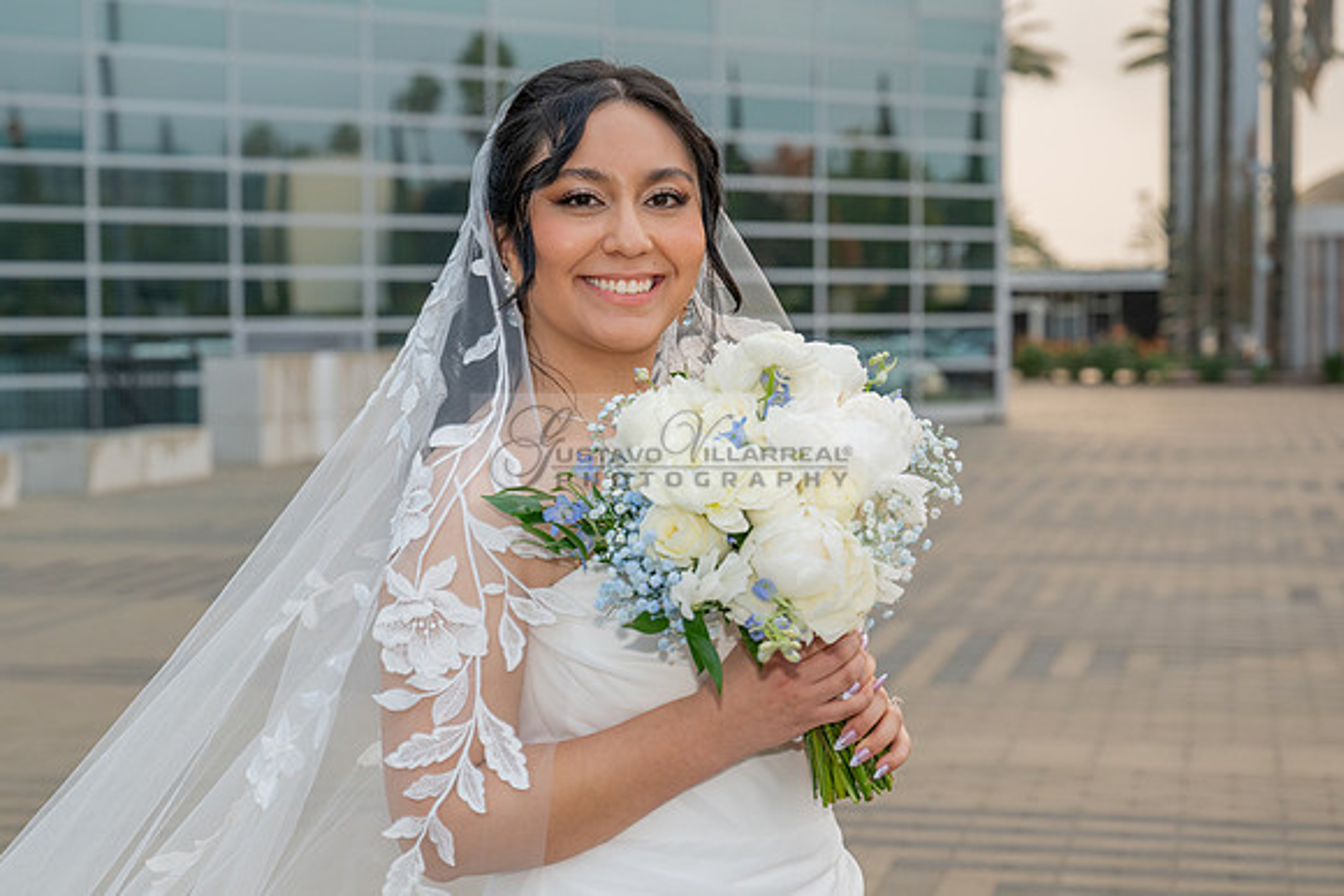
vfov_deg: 17.0
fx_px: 2994
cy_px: 513
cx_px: 574
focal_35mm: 80
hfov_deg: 25.3
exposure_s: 1/160
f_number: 5
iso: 500
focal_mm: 70
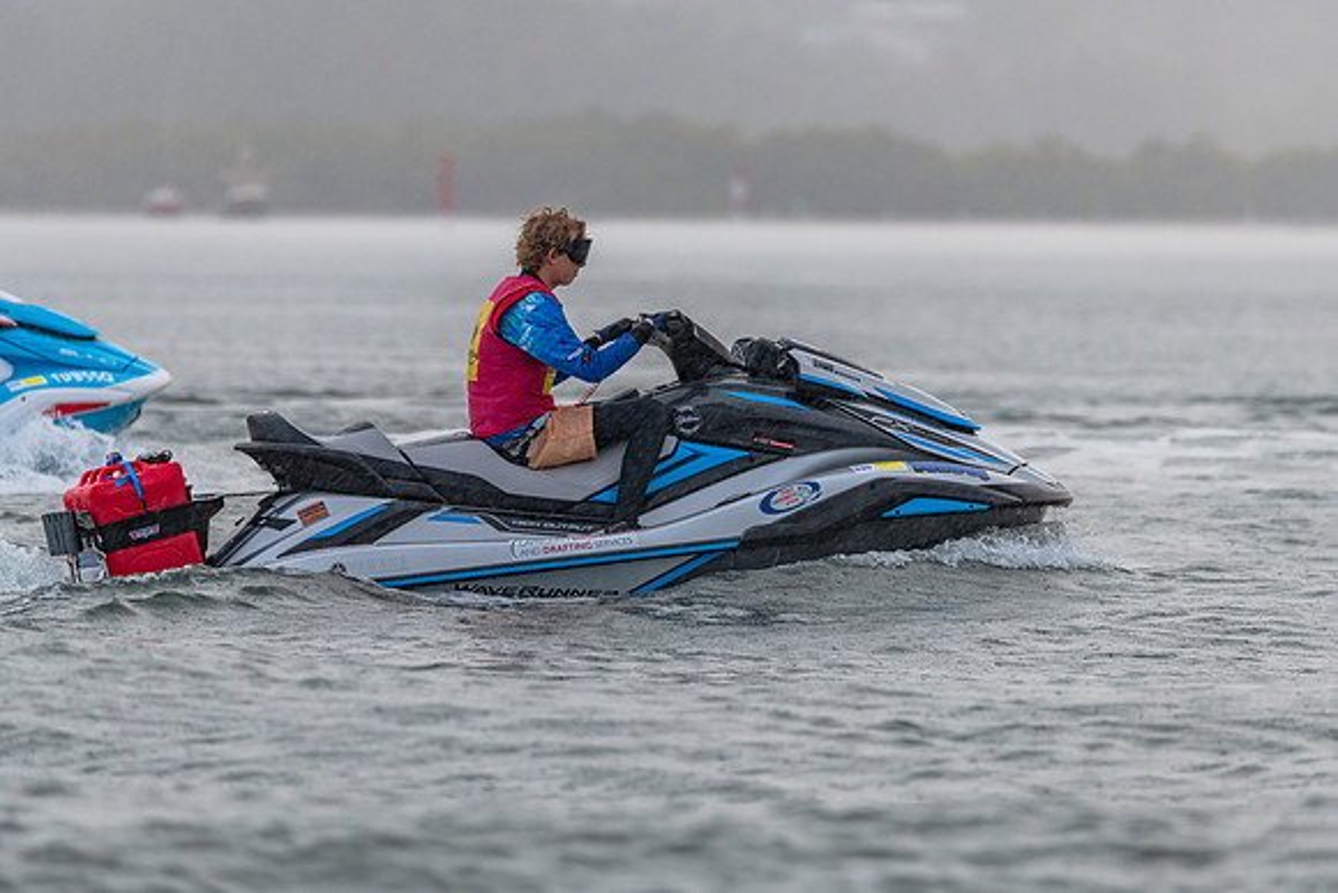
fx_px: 16207
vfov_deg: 3.2
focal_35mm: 436
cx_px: 669
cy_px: 446
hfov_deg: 4.7
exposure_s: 1/400
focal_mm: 420
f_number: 6
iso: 800
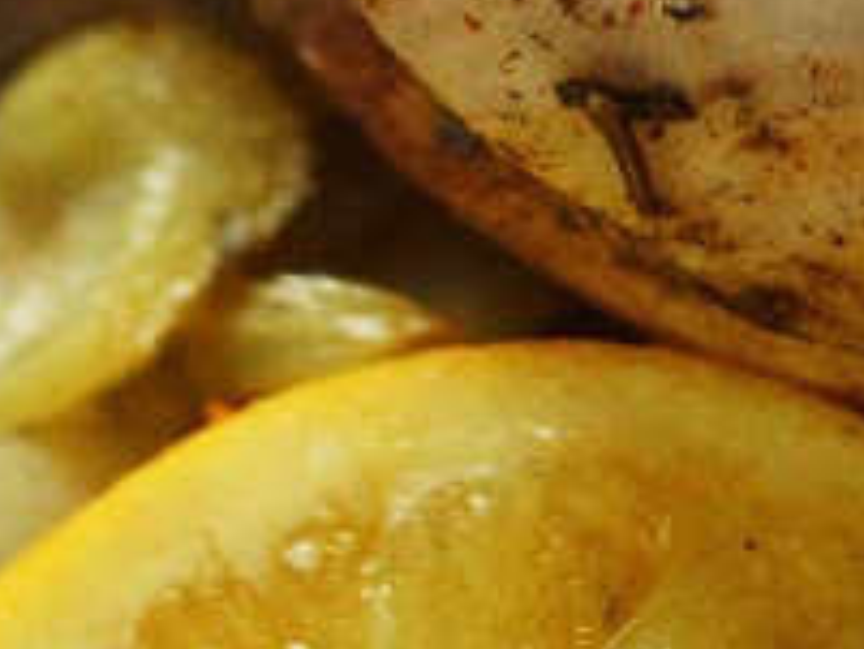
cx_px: 653
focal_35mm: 168
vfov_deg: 8.0
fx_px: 4196
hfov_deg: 11.7
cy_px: -1087
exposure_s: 1/500
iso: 3200
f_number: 4.2
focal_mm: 26
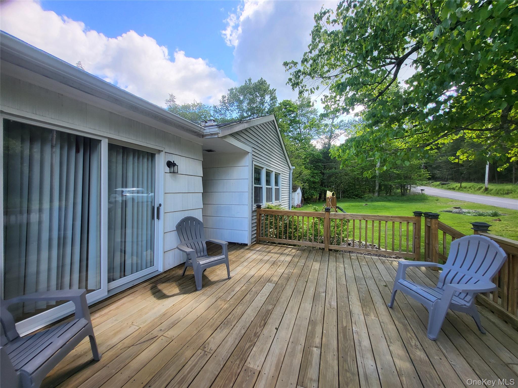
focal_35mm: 13
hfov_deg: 106.2
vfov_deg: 89.9
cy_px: 194
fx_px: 195
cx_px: 259
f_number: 2.2
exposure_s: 1/294
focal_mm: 1.74
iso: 32
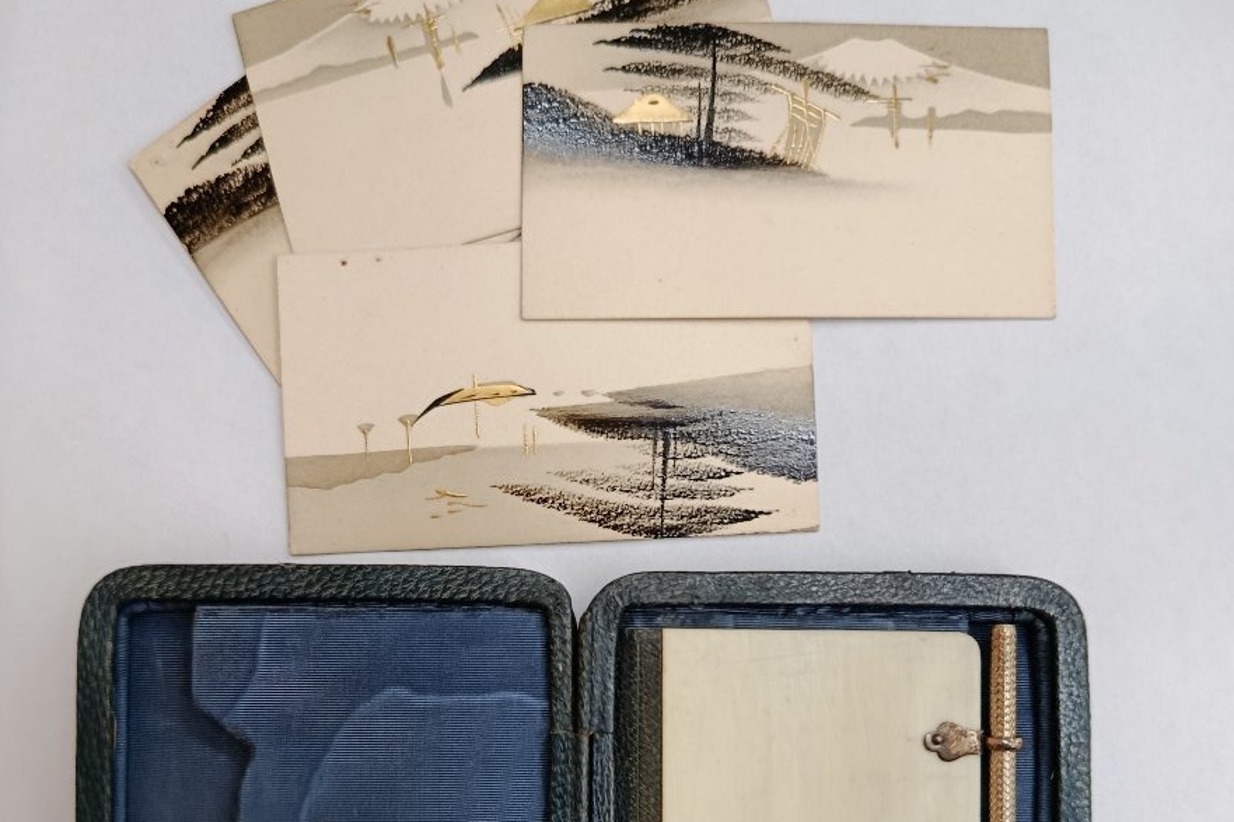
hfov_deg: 55.8
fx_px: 1165
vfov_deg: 38.0
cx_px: 622
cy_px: 609
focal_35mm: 34
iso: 915
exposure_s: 1/100
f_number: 1.7
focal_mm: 5.24
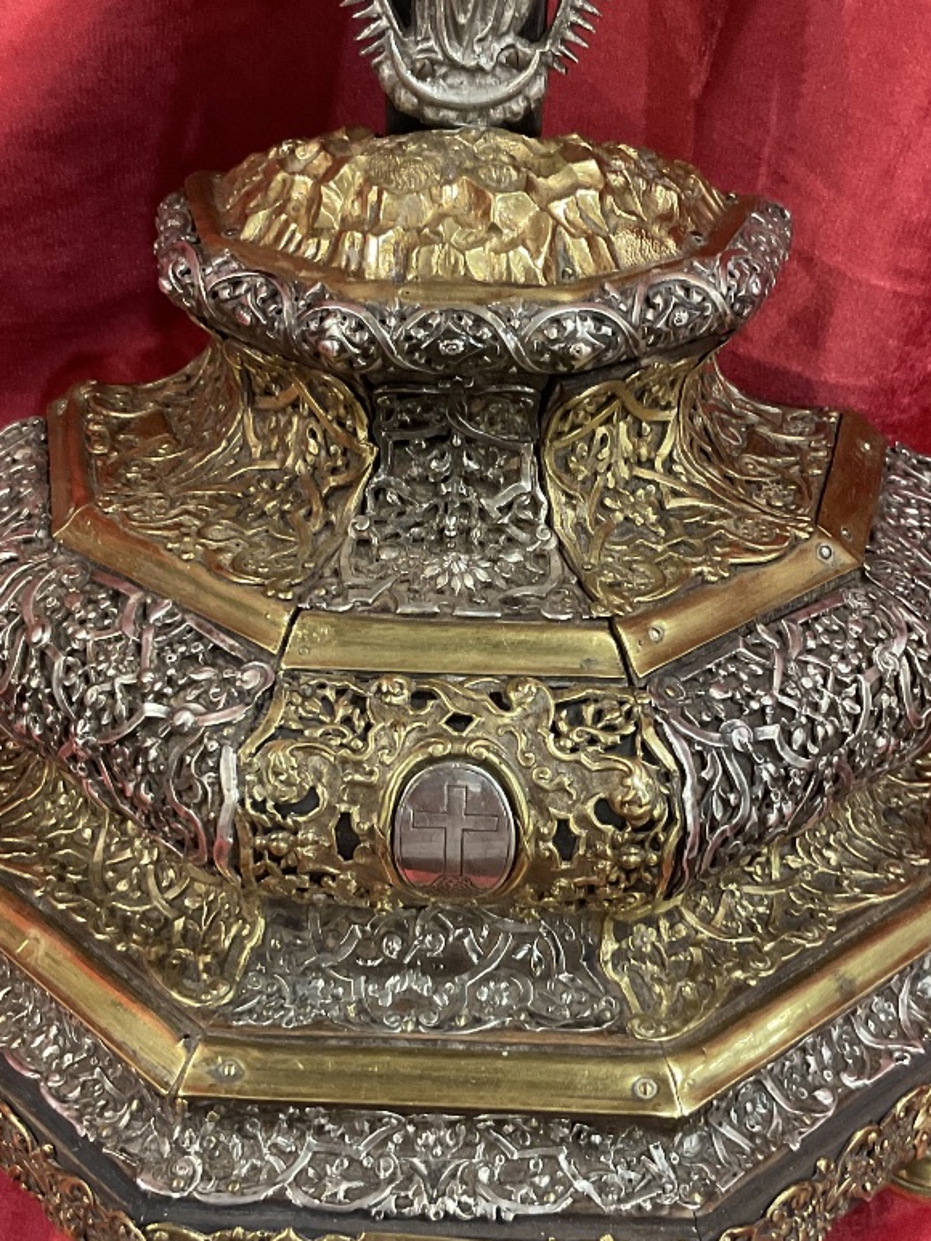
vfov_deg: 42.0
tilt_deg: -51.8
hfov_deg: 32.2
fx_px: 1613
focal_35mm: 45
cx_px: 496
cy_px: 671
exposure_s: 1/40
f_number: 1.8
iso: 200
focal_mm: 3
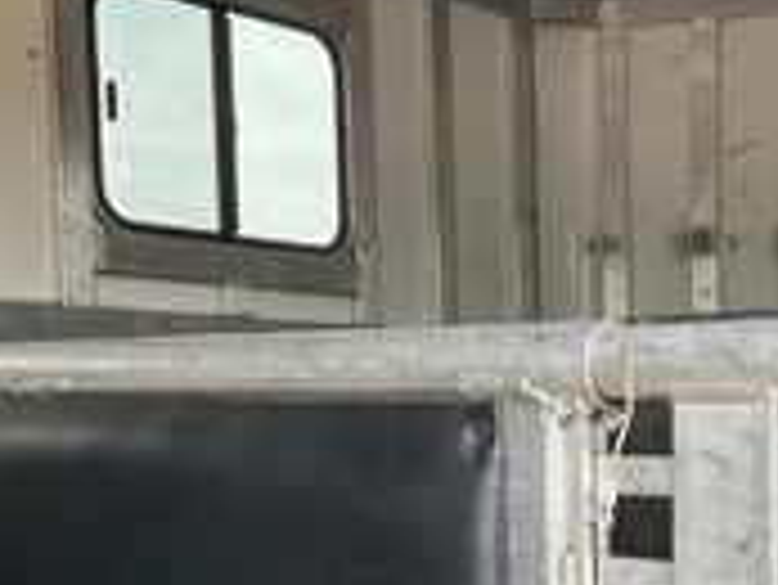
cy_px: 549
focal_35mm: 67
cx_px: 603
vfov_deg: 21.4
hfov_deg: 28.4
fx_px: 1507
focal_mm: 3
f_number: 1.8
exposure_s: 1/132
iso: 20
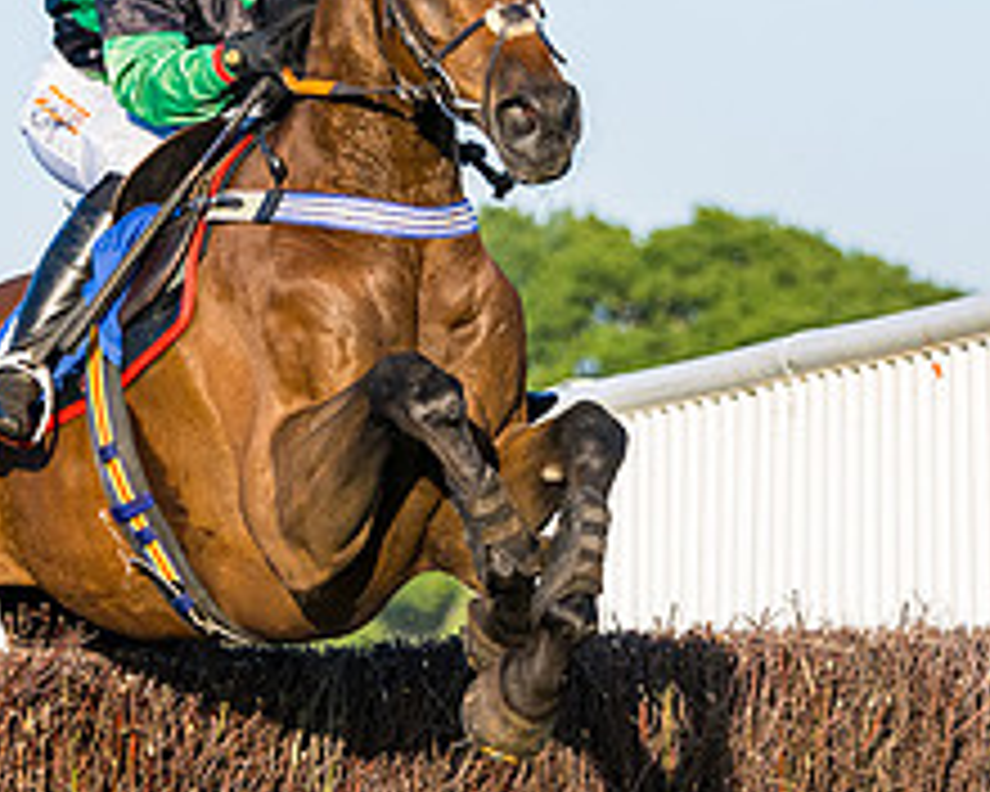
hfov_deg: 4.3
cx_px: 686
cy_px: 577
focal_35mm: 448
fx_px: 13126
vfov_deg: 3.5
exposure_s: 1/2500
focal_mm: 110
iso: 400
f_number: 4
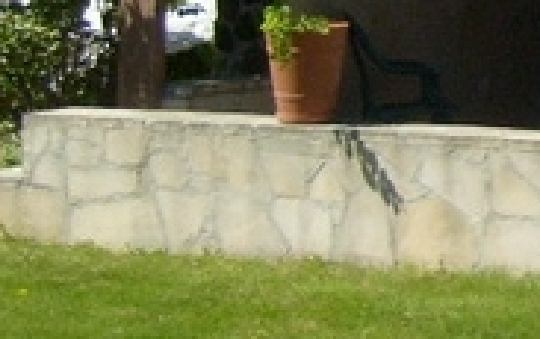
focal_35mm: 162
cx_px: 1068
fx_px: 2388
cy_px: -144
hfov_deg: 11.6
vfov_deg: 8.0
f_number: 7.1
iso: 80
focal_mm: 5.8
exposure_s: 1/250
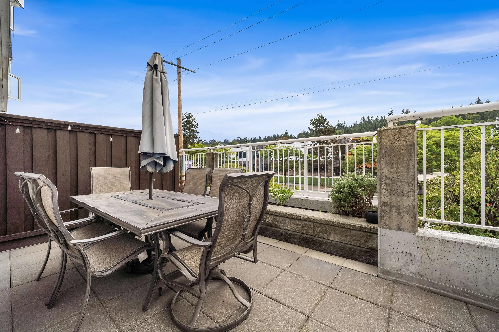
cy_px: 166
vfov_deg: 83.3
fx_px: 187
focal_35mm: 14
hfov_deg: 106.3
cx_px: 250
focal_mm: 9
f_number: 9
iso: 250
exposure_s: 1/250
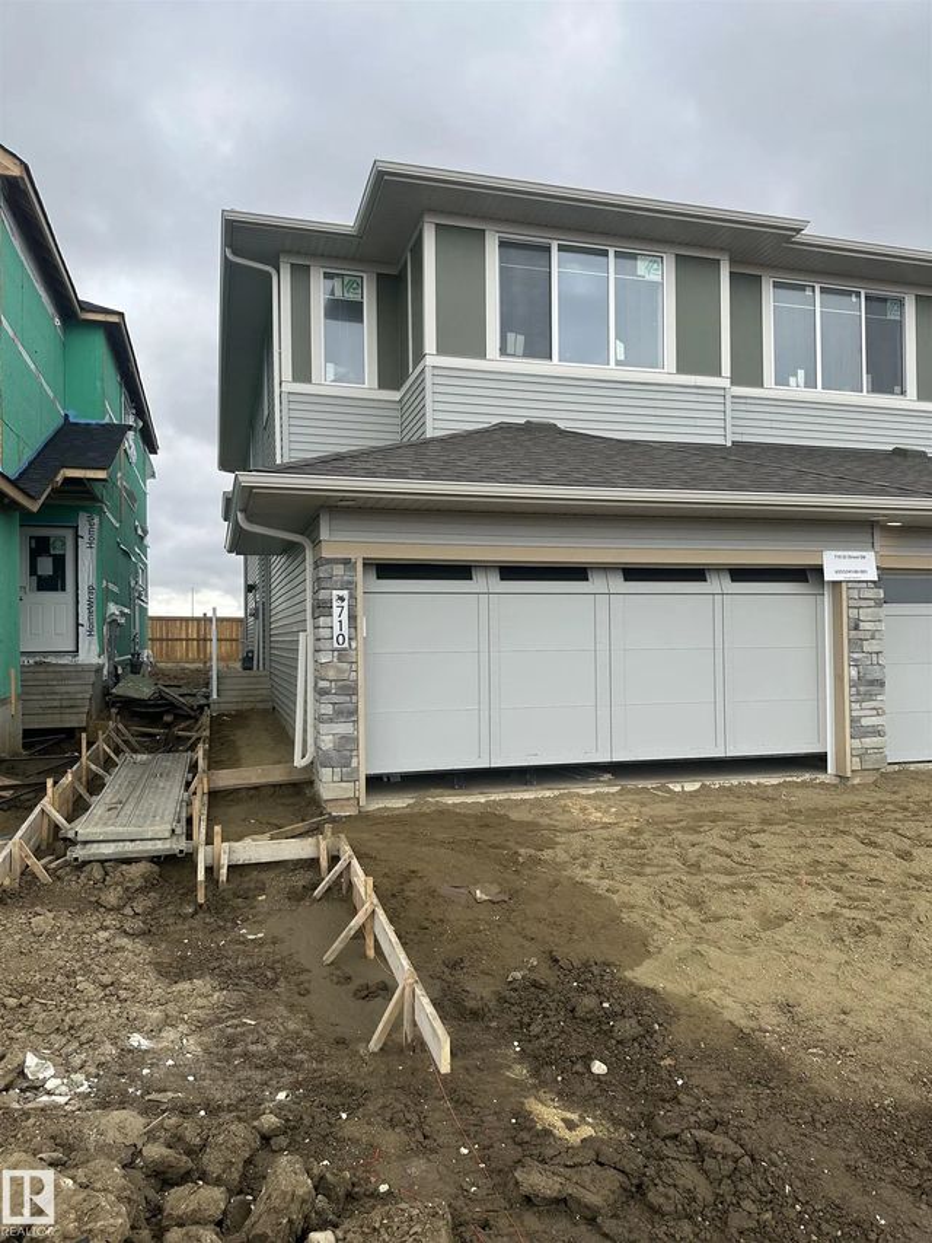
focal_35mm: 24
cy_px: 622
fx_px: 861
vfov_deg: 71.6
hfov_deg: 56.8
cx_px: 466
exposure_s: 1/1095
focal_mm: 6.86
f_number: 1.78
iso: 80
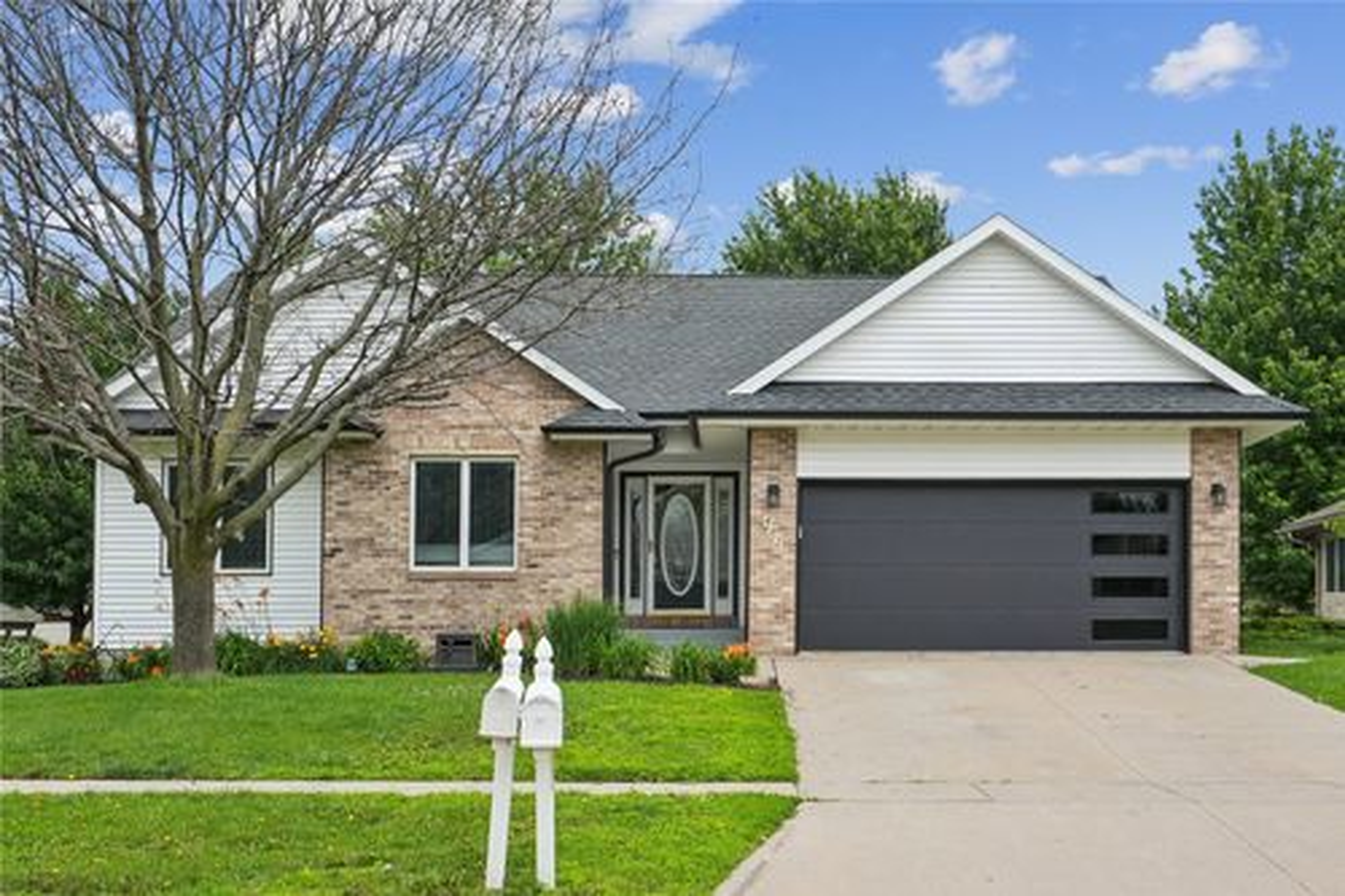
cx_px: 672
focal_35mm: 40
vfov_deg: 33.4
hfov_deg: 48.5
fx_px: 1494
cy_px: 448
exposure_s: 1/800
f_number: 9
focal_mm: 27
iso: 400
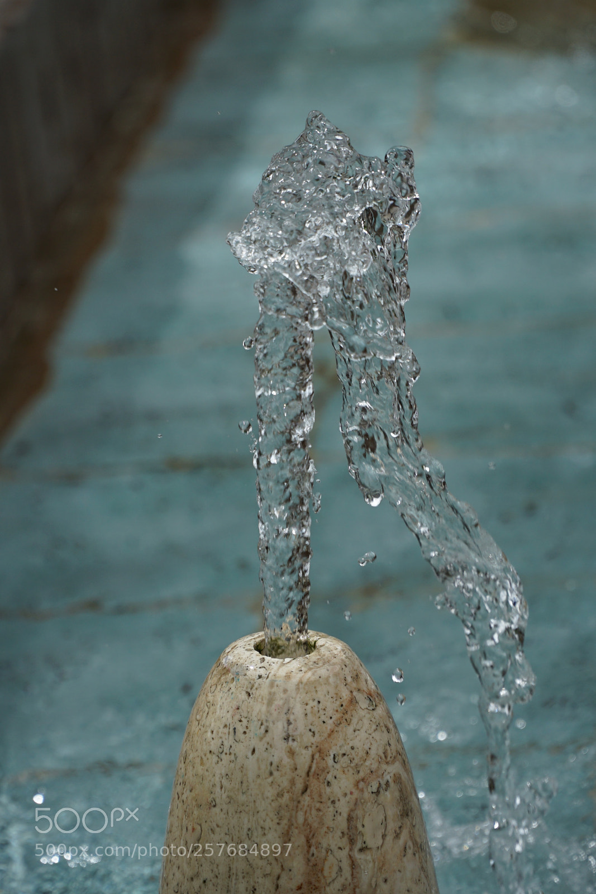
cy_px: 447
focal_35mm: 157
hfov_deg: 8.7
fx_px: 3898
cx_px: 298
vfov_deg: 13.1
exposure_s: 1/1000
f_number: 4
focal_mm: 105
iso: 200
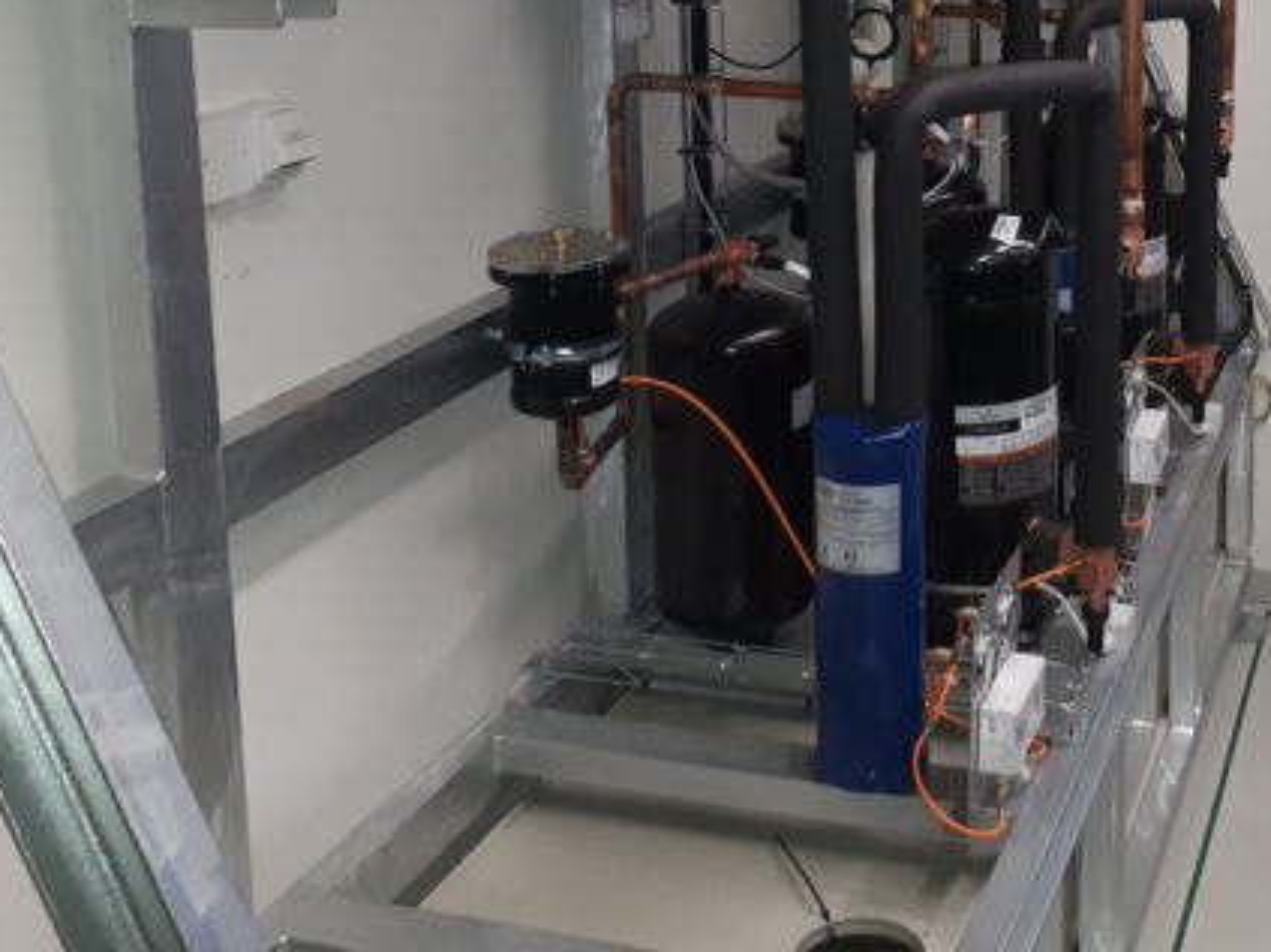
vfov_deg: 28.7
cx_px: 946
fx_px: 1799
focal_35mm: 49
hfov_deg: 38.0
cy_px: 135
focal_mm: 3.6
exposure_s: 1/33
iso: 200
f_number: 1.9
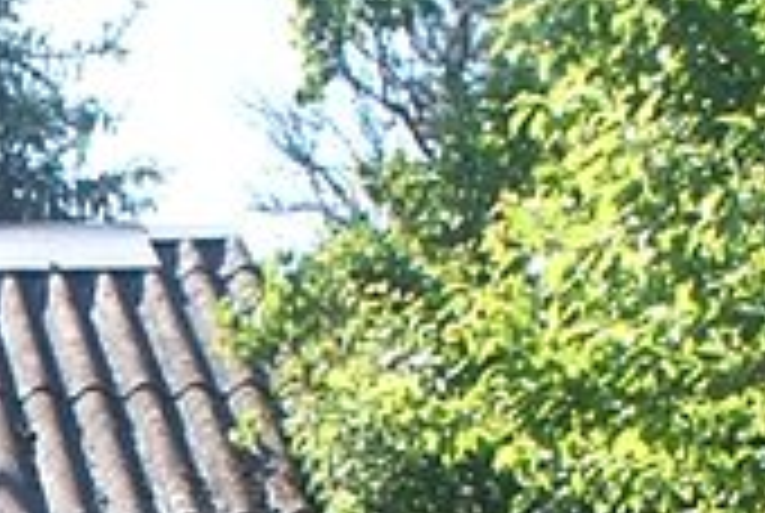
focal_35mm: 159
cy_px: 756
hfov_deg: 11.7
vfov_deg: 8.5
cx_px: -734
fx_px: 3385
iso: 100
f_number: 9
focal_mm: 20
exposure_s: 1/60
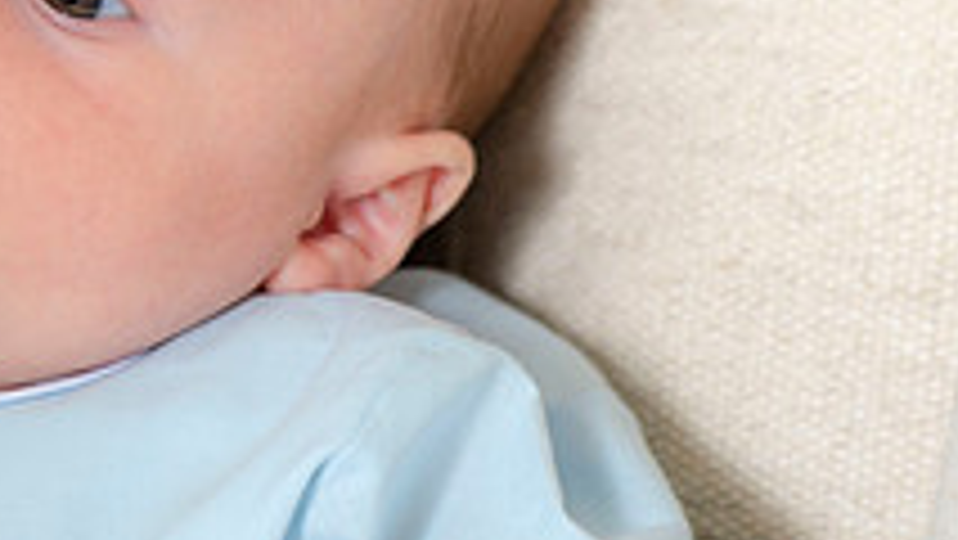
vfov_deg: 2.4
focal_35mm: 514
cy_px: 216
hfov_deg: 4.2
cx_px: 153
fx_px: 13062
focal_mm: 180
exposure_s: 1/200
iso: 250
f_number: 4.5
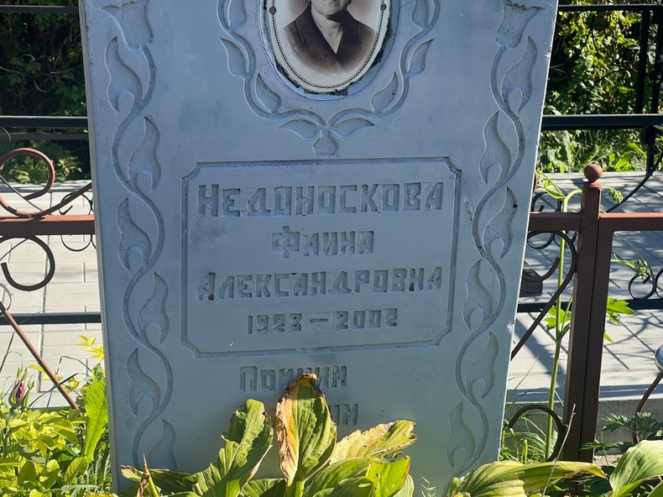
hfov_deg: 25.0
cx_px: 329
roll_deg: +0.7
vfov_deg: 18.9
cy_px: 251
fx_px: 1493
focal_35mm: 78
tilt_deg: -16.6
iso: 32
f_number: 2.8
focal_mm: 9
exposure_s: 1/351
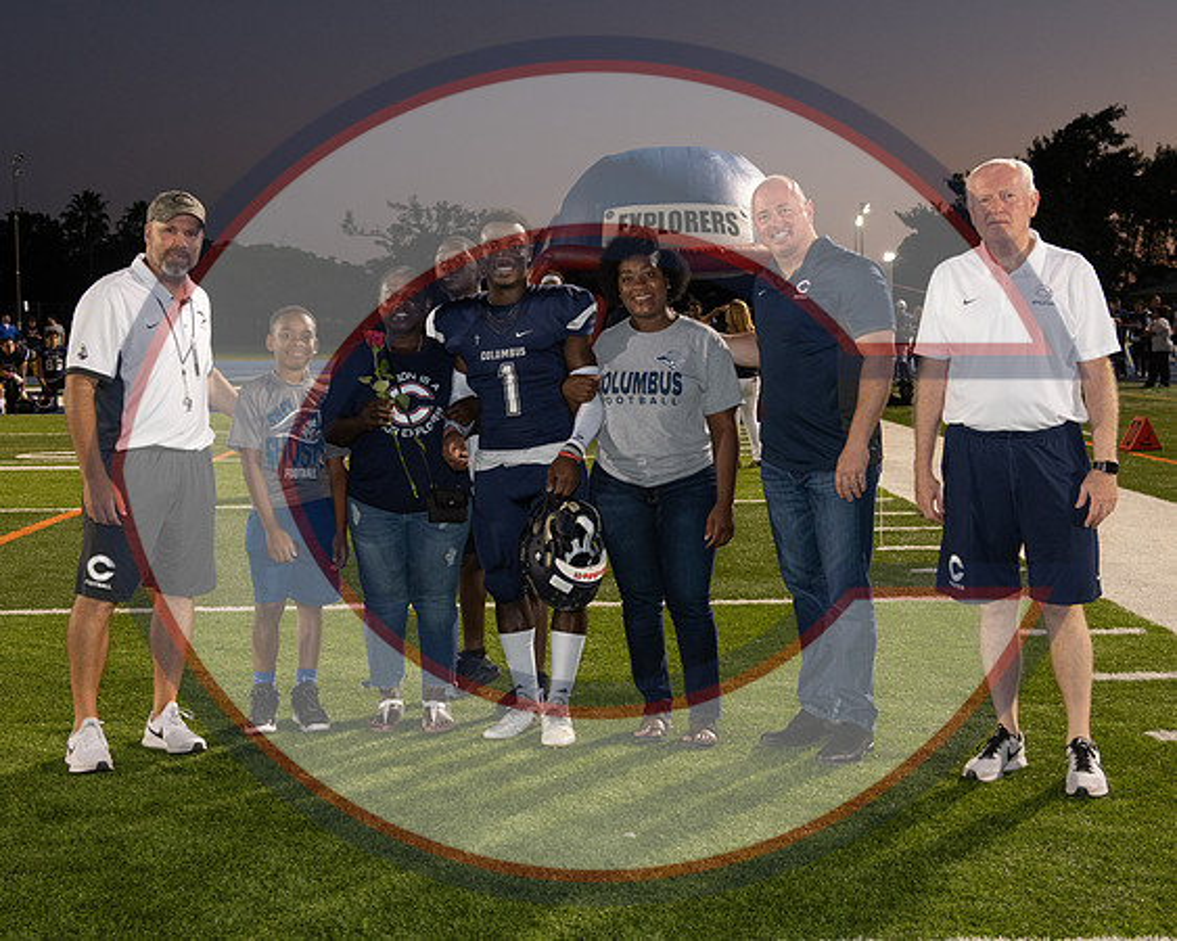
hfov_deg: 37.6
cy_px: 470
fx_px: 1726
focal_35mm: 50
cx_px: 628
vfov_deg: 30.5
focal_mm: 44
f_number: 7.1
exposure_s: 1/60
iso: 1400
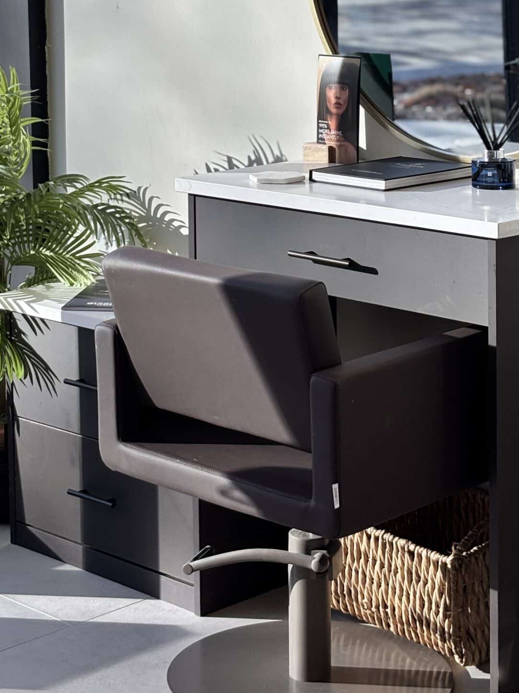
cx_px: 238
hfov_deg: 16.1
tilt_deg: -6.6
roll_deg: -0.2
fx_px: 1839
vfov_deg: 20.9
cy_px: 98
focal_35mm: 92
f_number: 1.6
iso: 32
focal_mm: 5.96
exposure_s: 1/581
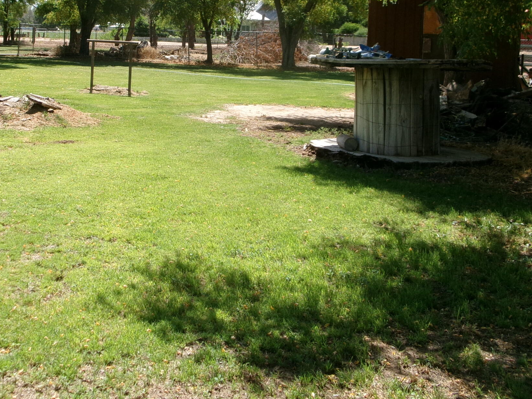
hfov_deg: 37.1
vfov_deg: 27.8
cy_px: 65
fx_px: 784
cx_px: 180
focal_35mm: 51
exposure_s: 1/80
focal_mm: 5.1
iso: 100
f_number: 10.8
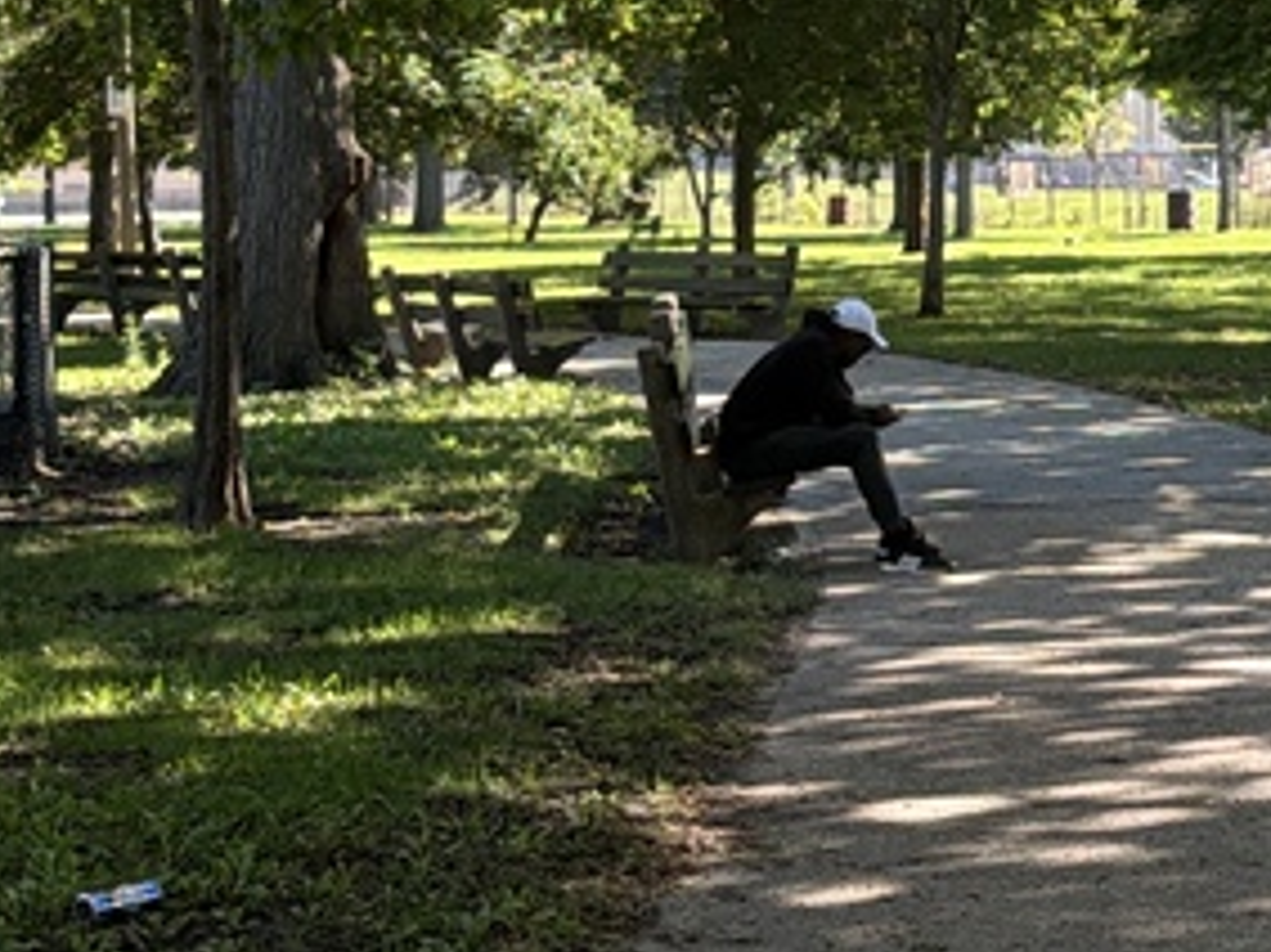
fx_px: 4478
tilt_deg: +3.2
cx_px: 948
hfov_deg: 16.1
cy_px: -45
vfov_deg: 12.0
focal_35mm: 122
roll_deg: -1.6
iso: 80
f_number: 1.78
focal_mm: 6.76
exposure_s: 1/765
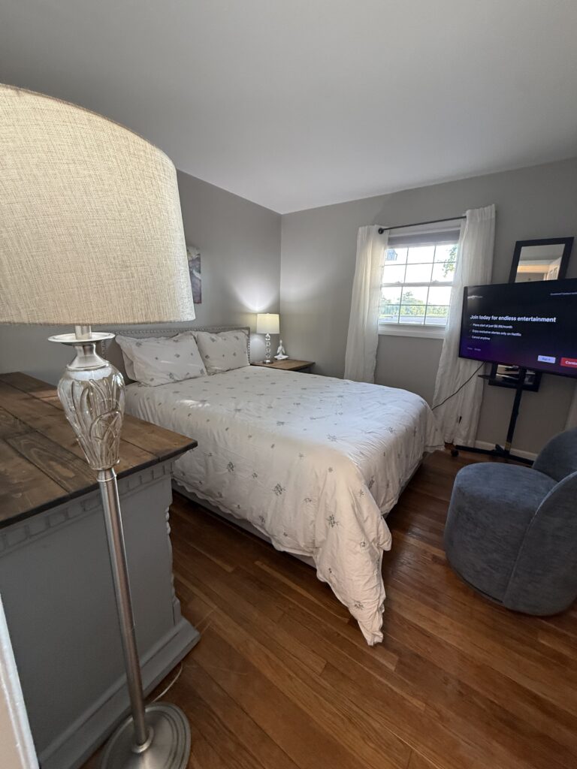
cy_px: 384
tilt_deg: -11.1
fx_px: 311
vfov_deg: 102.1
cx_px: 288
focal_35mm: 14
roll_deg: -0.1
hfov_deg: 85.7
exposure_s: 1/120
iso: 320
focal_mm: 2.22
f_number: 2.2
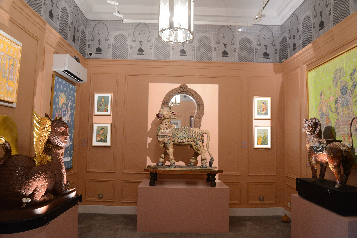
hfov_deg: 73.7
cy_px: 119
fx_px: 238
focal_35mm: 24
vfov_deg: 53.1
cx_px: 178
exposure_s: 1/13
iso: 2500
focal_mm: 24
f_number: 8
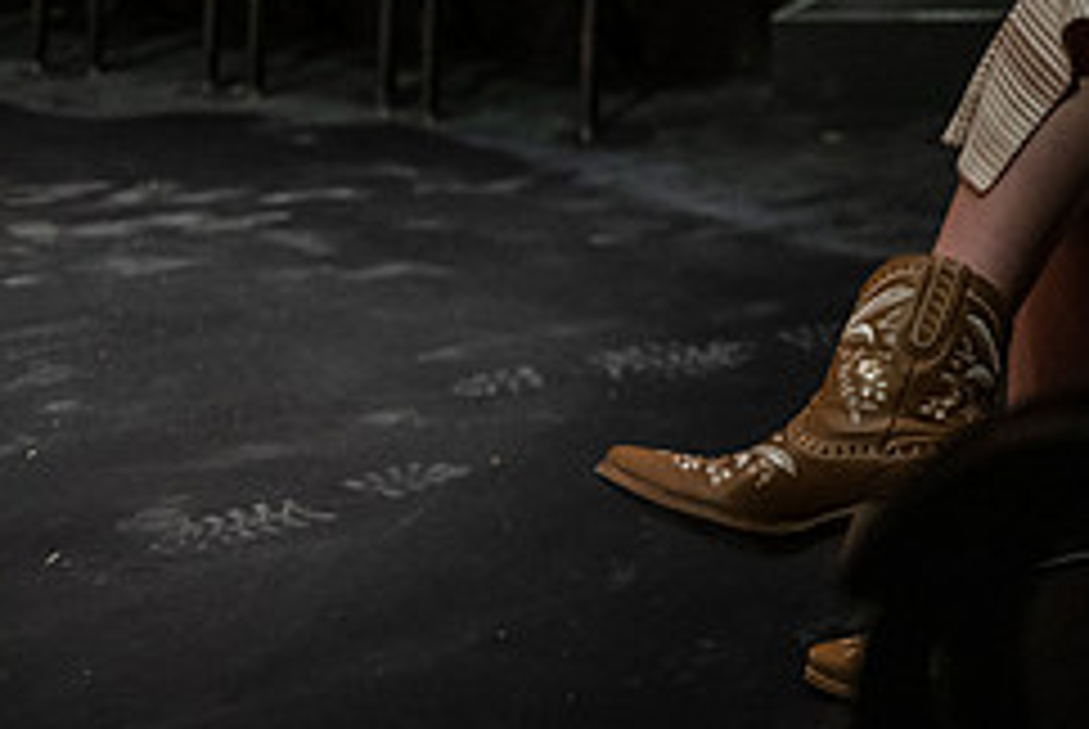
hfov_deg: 20.9
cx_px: 1292
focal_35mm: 91
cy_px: -92
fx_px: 2756
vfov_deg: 14.7
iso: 10000
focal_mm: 38
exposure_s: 1/125
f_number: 2.8
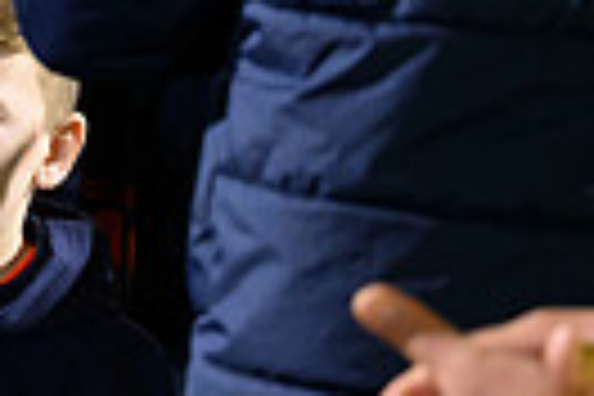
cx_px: -513
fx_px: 5065
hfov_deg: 6.5
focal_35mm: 307
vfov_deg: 4.5
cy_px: 7
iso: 4000
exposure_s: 1/400
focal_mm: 70
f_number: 3.2
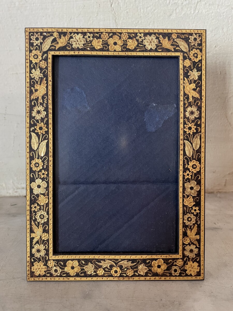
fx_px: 233
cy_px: 156
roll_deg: -0.7
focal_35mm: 26
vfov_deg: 67.3
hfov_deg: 53.1
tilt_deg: -20.5
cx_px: 116
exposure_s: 1/50
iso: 200
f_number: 1.6
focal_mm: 4.2
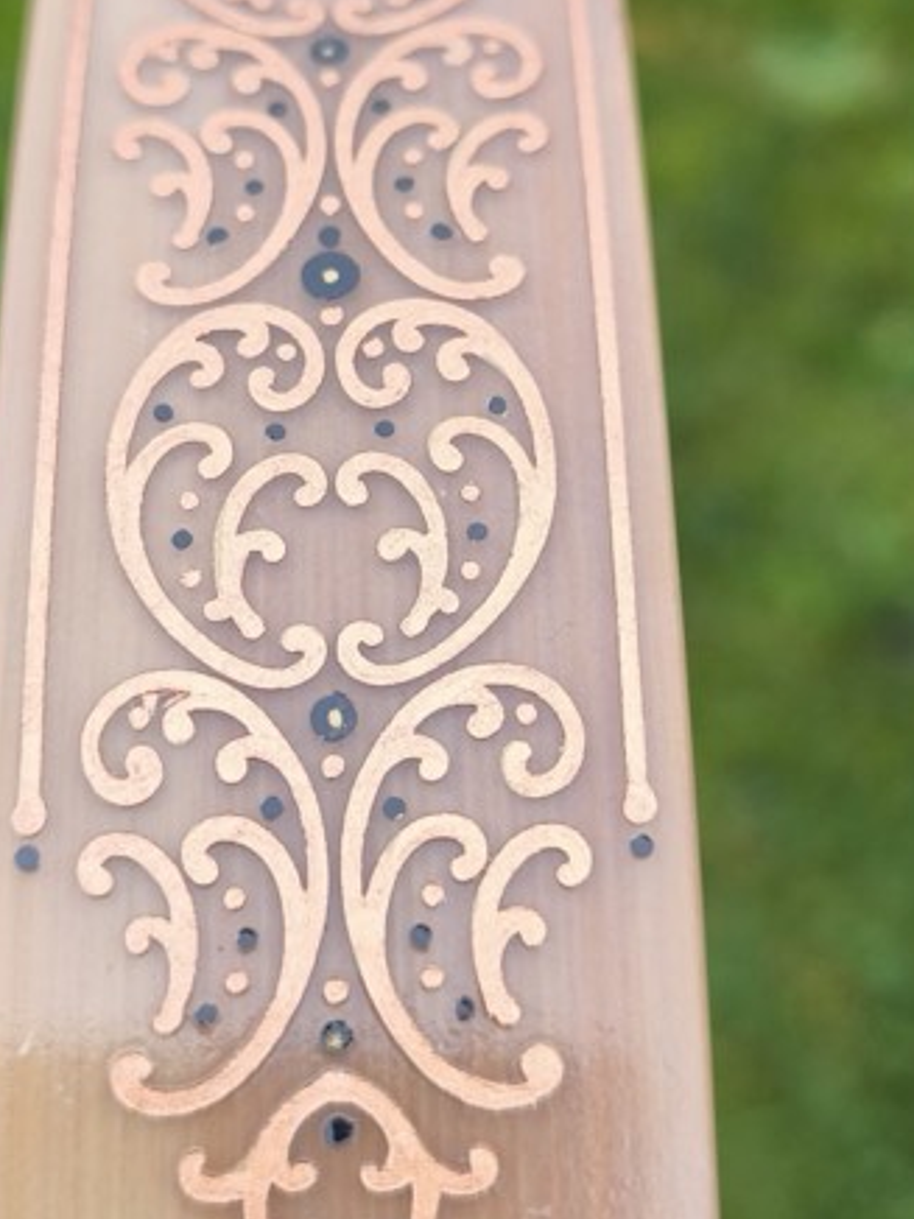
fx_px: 2148
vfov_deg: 31.5
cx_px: 363
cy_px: 450
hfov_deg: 24.0
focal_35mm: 61
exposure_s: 1/101
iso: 50
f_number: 1.4
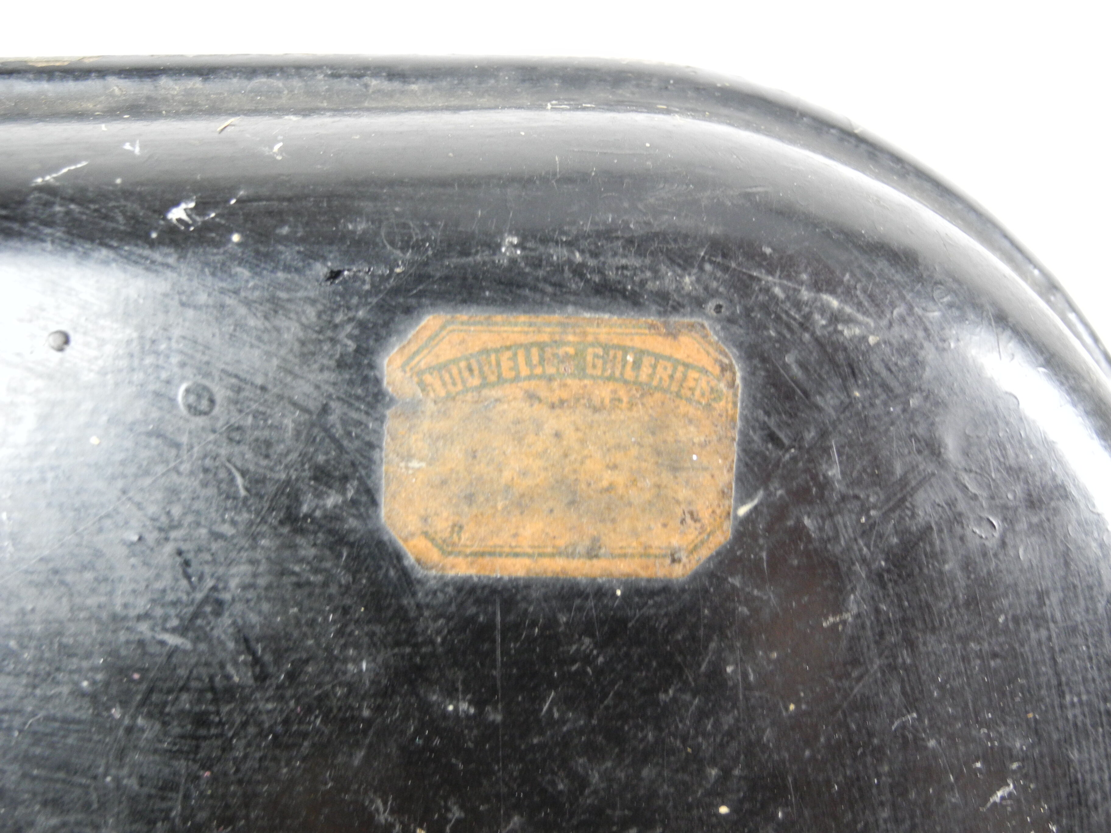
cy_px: 416
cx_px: 556
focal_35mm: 30
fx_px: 963
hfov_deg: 60.0
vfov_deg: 46.8
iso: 400
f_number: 2.8
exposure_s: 1/31.4
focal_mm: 6.4
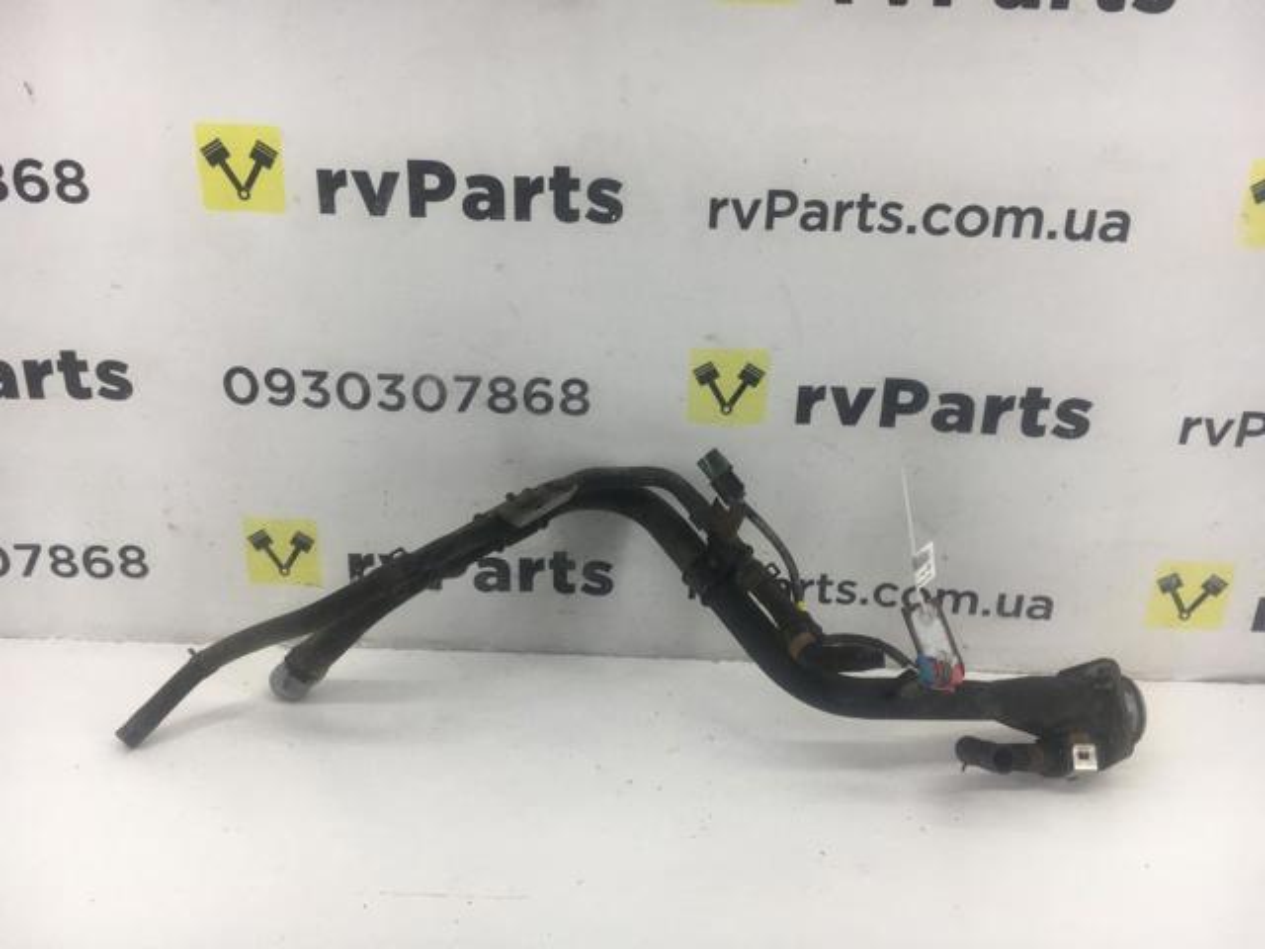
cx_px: 632
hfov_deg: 61.7
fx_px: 1060
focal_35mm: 29
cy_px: 474
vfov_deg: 48.2
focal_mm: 4.15
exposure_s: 1/100
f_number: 2.2
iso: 40
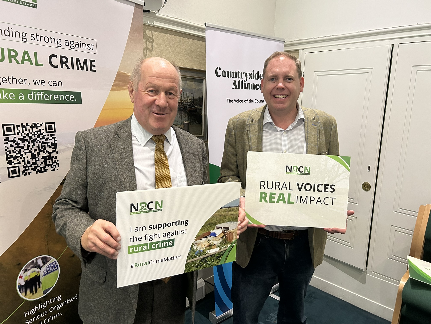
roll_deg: -1.6
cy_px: 162
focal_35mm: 26
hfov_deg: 67.3
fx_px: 324
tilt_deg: -10.8
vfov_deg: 53.1
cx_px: 216
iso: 400
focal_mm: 5.7
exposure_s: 1/50
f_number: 1.5
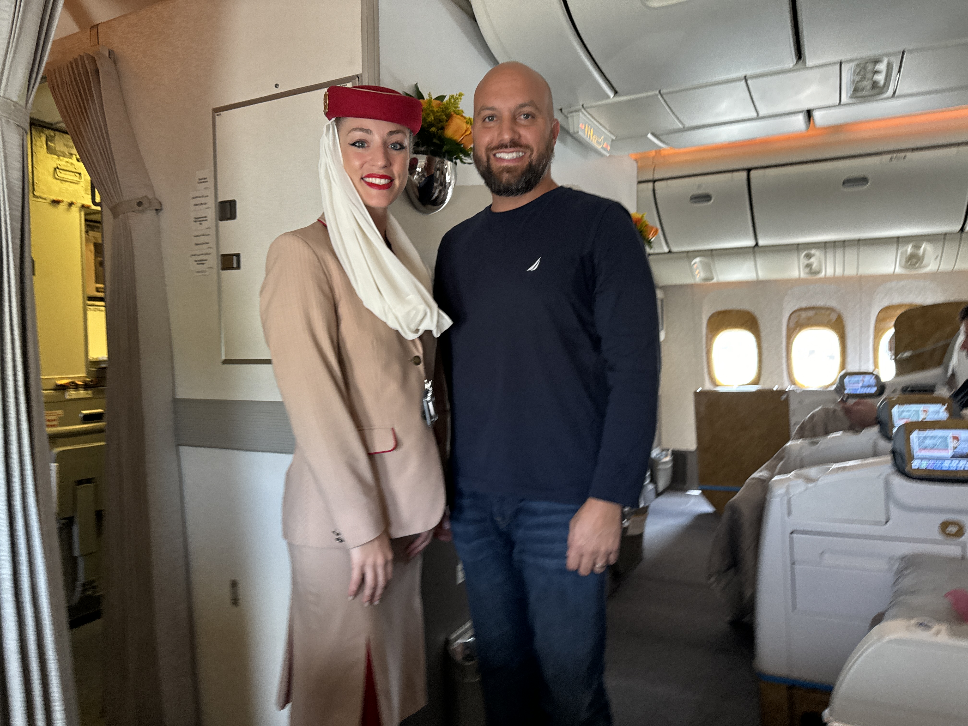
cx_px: 484
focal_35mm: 24
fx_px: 671
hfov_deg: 71.6
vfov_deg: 56.8
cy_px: 363
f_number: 1.78
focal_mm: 6.76
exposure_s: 1/106
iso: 200
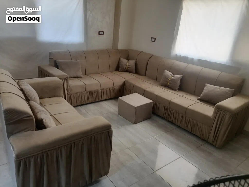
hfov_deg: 65.3
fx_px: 194
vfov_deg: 51.4
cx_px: 124
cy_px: 94
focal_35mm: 27
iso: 64
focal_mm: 5.3
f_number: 1.8
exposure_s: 1/33.3
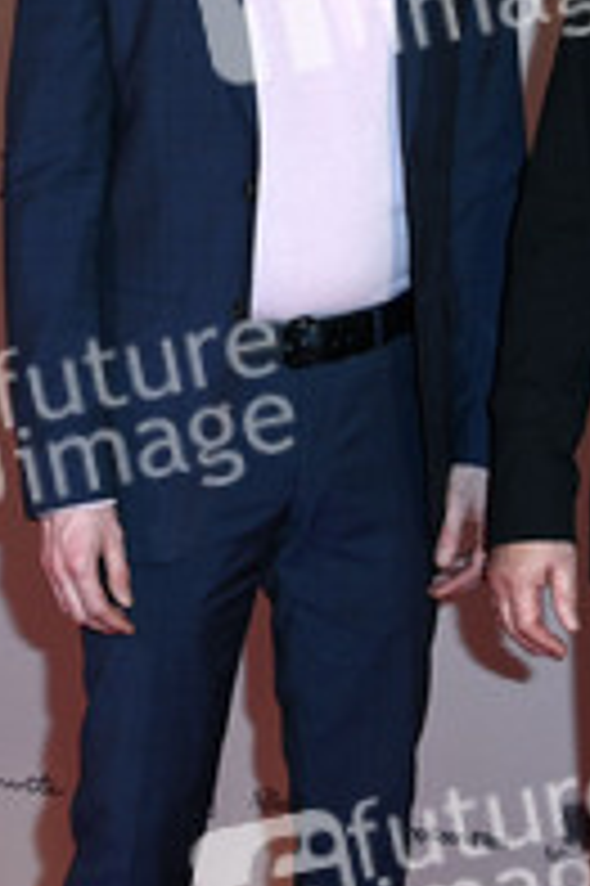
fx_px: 1601
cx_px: 554
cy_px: 202
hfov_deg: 20.4
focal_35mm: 65
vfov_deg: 30.4
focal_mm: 32
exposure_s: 1/200
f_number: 5.6
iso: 800
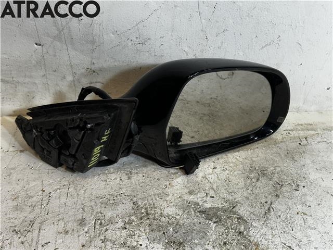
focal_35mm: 48
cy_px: 125
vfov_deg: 30.3
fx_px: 462
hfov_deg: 39.7
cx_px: 166
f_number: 1.78
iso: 64
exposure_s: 1/100
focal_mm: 6.86
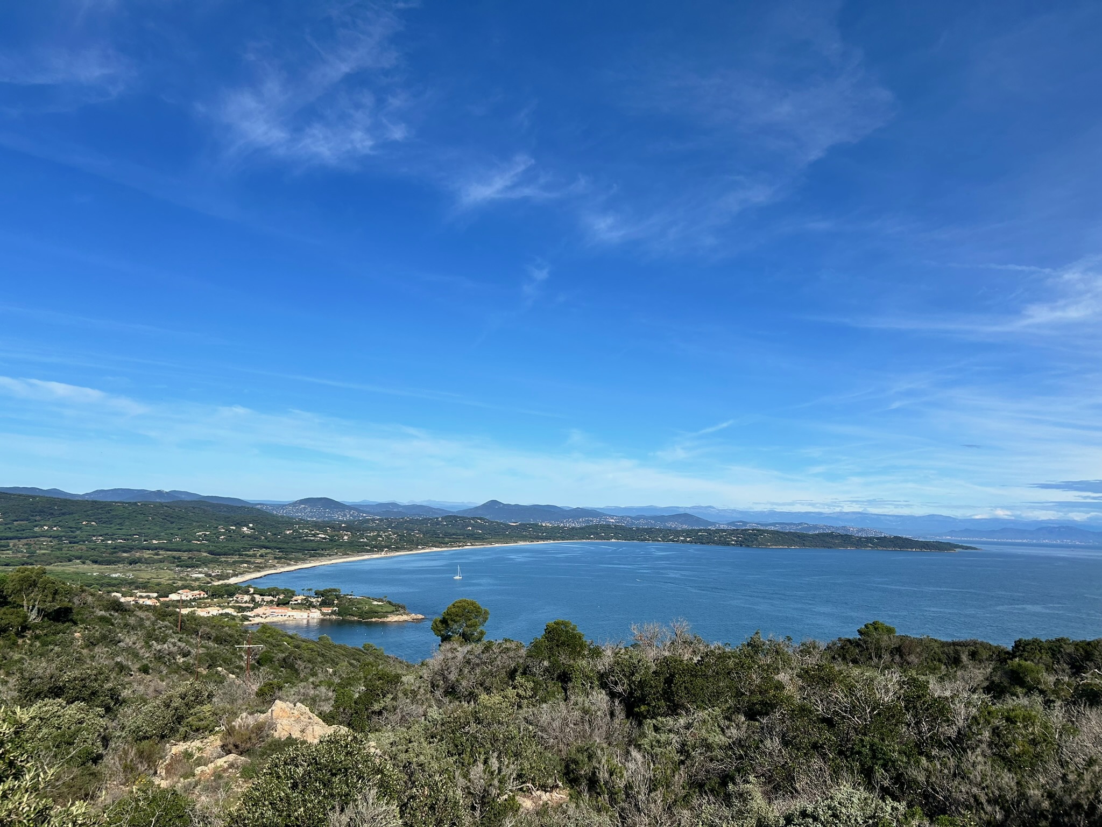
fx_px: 828
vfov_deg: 53.1
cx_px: 551
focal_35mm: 26
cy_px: 414
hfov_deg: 67.3
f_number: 1.5
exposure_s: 1/6211
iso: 50
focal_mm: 5.7
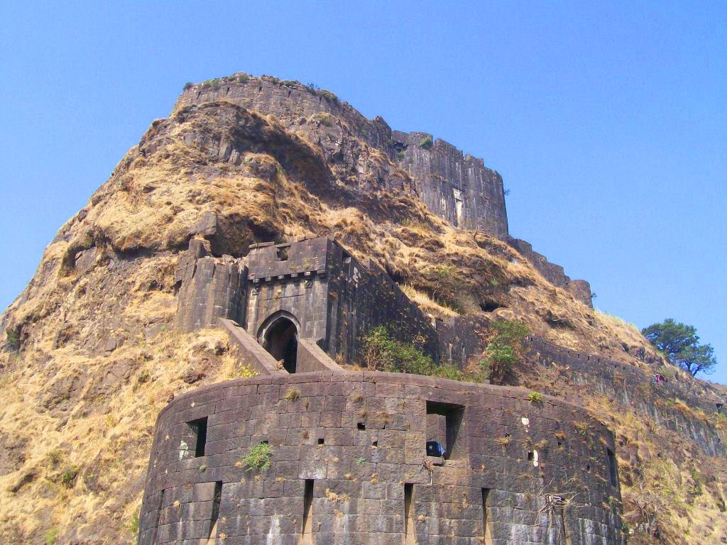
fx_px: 756
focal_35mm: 36
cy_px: 272
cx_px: 364
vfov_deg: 39.7
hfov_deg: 51.4
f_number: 4.8
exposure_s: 1/348
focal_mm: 6
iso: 80
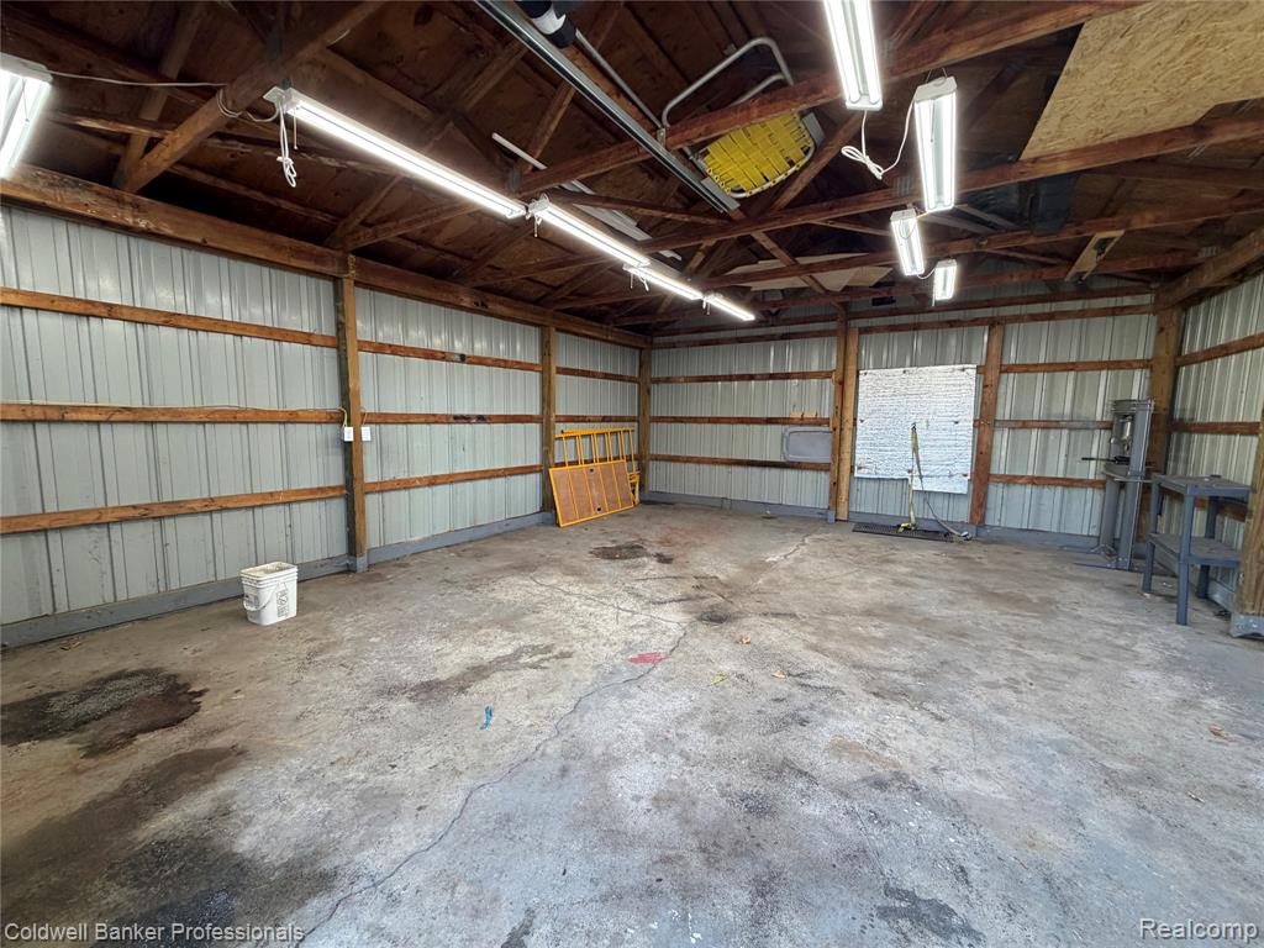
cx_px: 632
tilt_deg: -6.6
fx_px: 511
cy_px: 474
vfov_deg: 85.7
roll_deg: -0.2
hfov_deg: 102.1
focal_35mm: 14
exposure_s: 1/120
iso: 200
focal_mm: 2.22
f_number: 2.2
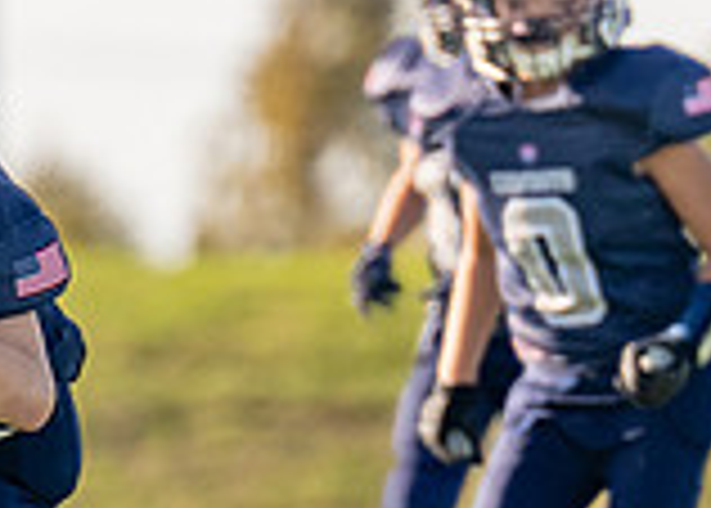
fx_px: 40322
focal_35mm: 1996
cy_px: 377
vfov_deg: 0.7
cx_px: -418
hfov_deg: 1.0
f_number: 4
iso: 160
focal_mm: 280
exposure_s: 1/1000
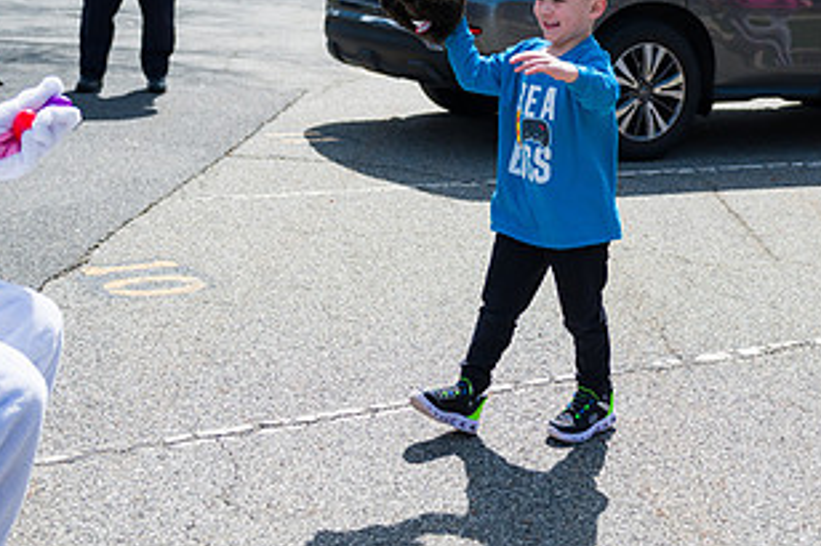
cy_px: 245
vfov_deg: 21.2
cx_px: 584
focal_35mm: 64
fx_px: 1459
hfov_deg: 31.0
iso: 200
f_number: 4
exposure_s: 1/3200
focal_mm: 34
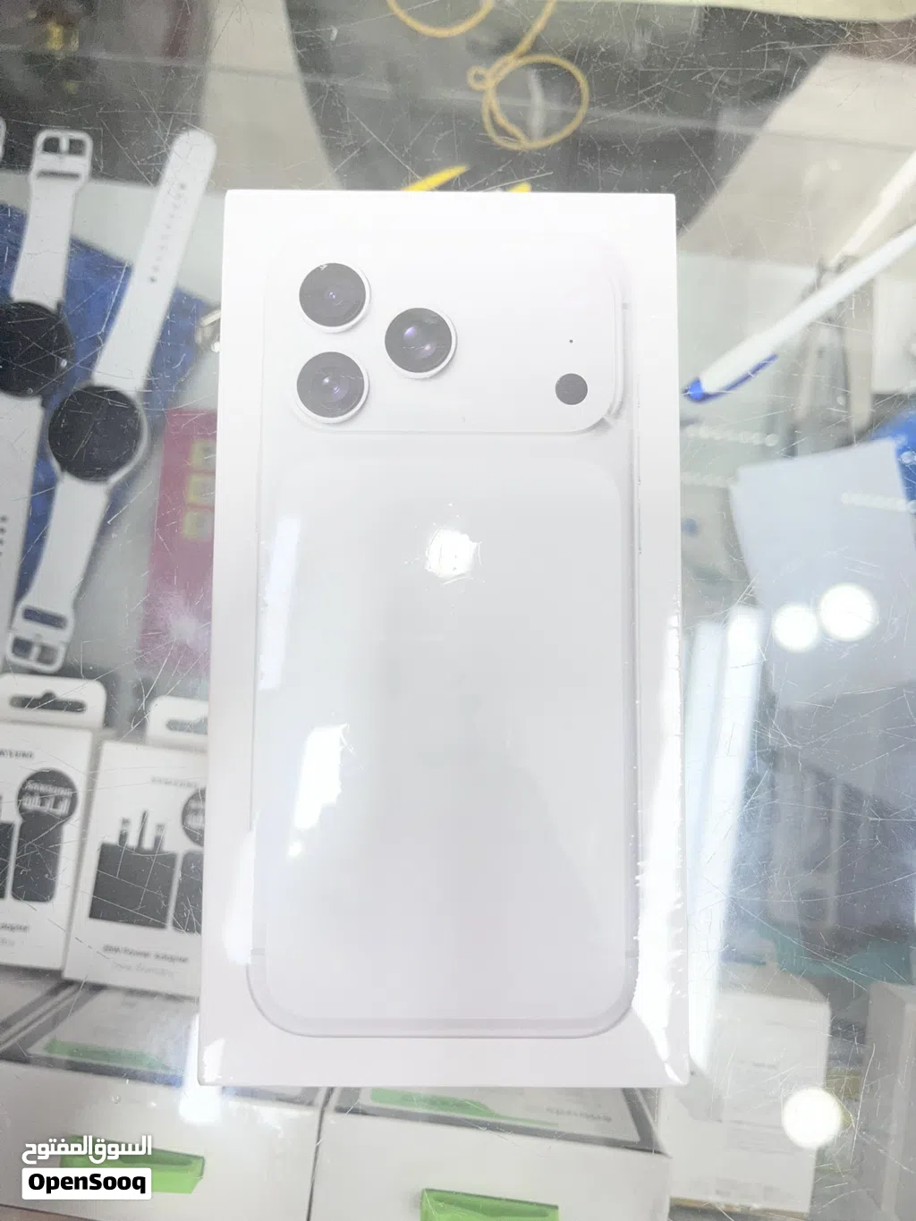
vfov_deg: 67.3
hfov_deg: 53.1
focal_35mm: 26
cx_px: 458
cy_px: 610
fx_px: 917
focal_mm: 5.1
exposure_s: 1/611
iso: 50
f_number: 1.6
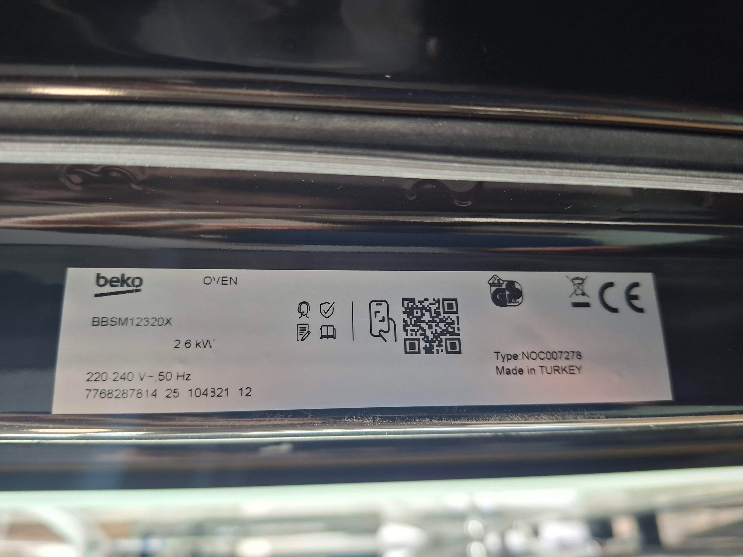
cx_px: 372
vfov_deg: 58.9
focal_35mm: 23
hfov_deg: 73.9
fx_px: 494
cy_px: 278
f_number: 1.8
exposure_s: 1/25
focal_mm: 5.54
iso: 320
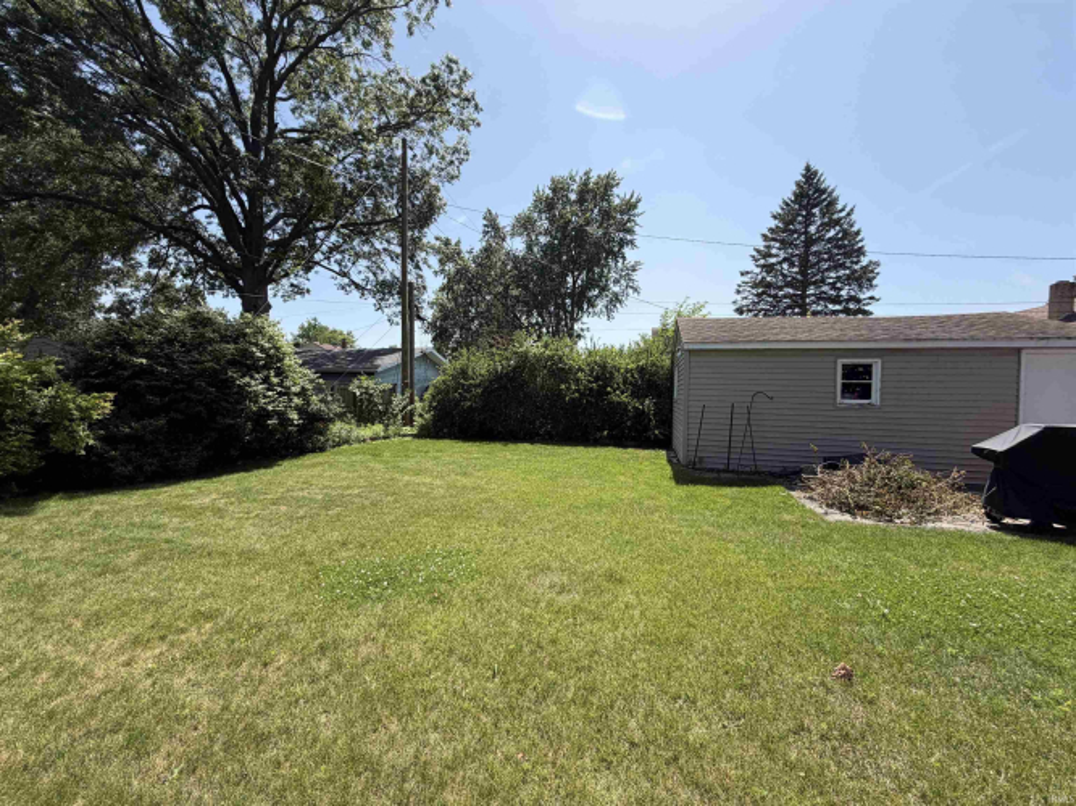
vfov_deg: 85.7
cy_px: 403
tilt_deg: +0.6
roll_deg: -1.6
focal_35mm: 14
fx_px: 435
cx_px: 538
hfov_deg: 102.1
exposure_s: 1/770
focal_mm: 2.22
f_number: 2.2
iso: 32
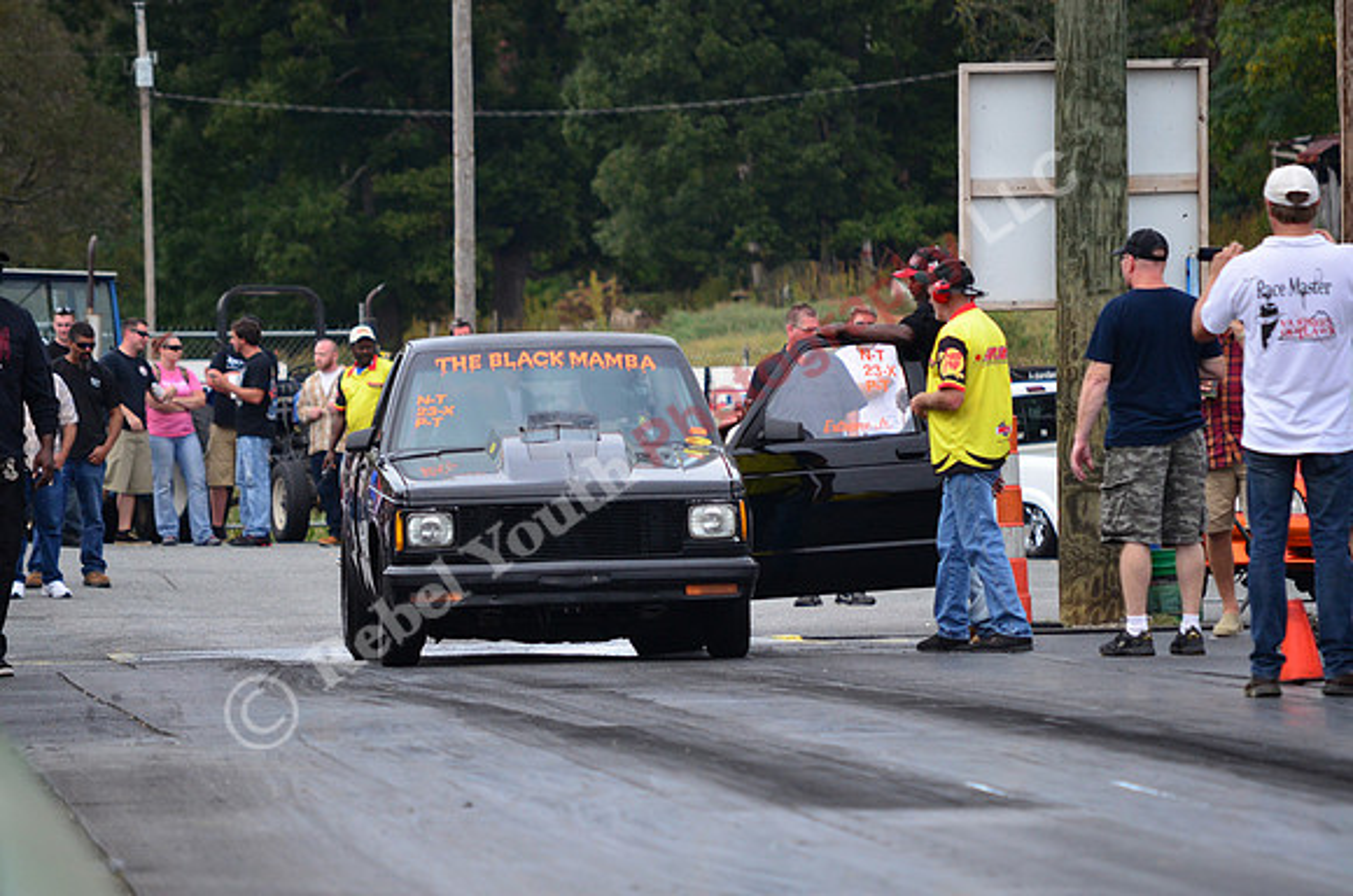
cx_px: 676
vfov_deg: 4.6
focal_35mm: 300
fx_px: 11250
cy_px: 448
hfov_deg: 6.9
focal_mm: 200
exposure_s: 1/1000
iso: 1000
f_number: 5.6
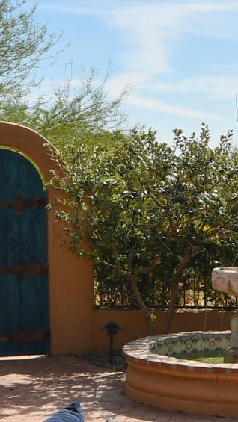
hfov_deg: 13.6
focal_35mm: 89
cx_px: 102
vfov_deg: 23.9
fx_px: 998
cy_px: 174
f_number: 13
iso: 100
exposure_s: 1/250
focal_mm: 11
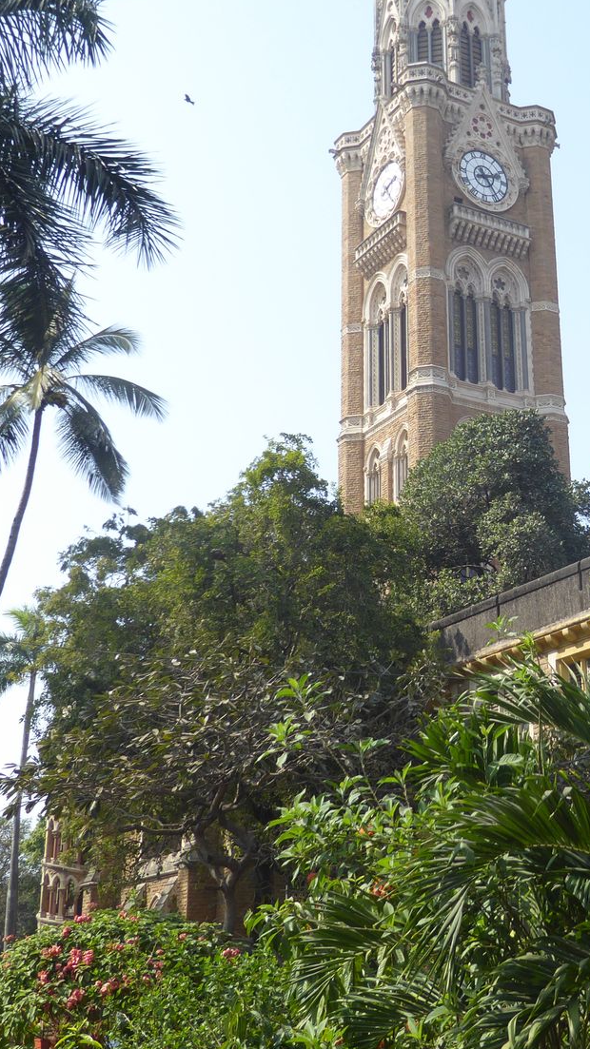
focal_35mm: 49
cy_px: 478
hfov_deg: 23.9
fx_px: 1364
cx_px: 505
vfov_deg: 42.1
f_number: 3.5
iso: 80
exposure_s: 1/400
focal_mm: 5.4
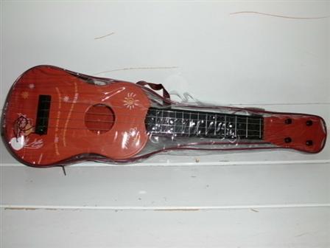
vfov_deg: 39.7
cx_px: 165
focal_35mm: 36
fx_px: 343
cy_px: 124
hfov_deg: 51.4
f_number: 2.9
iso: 64
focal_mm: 6.3
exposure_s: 1/60
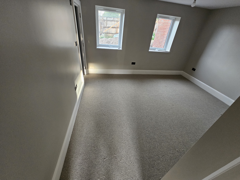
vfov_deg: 89.9
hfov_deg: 106.2
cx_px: 120
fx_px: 90
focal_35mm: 13
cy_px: 90
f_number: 2.2
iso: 320
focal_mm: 2.2
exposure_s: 1/33.3
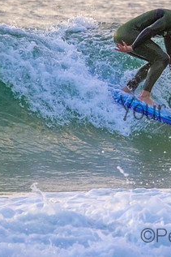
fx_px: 11390
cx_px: 225
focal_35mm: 1597
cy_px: 87
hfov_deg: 0.9
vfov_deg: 1.3
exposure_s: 1/1250
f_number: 11
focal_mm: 800
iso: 6400
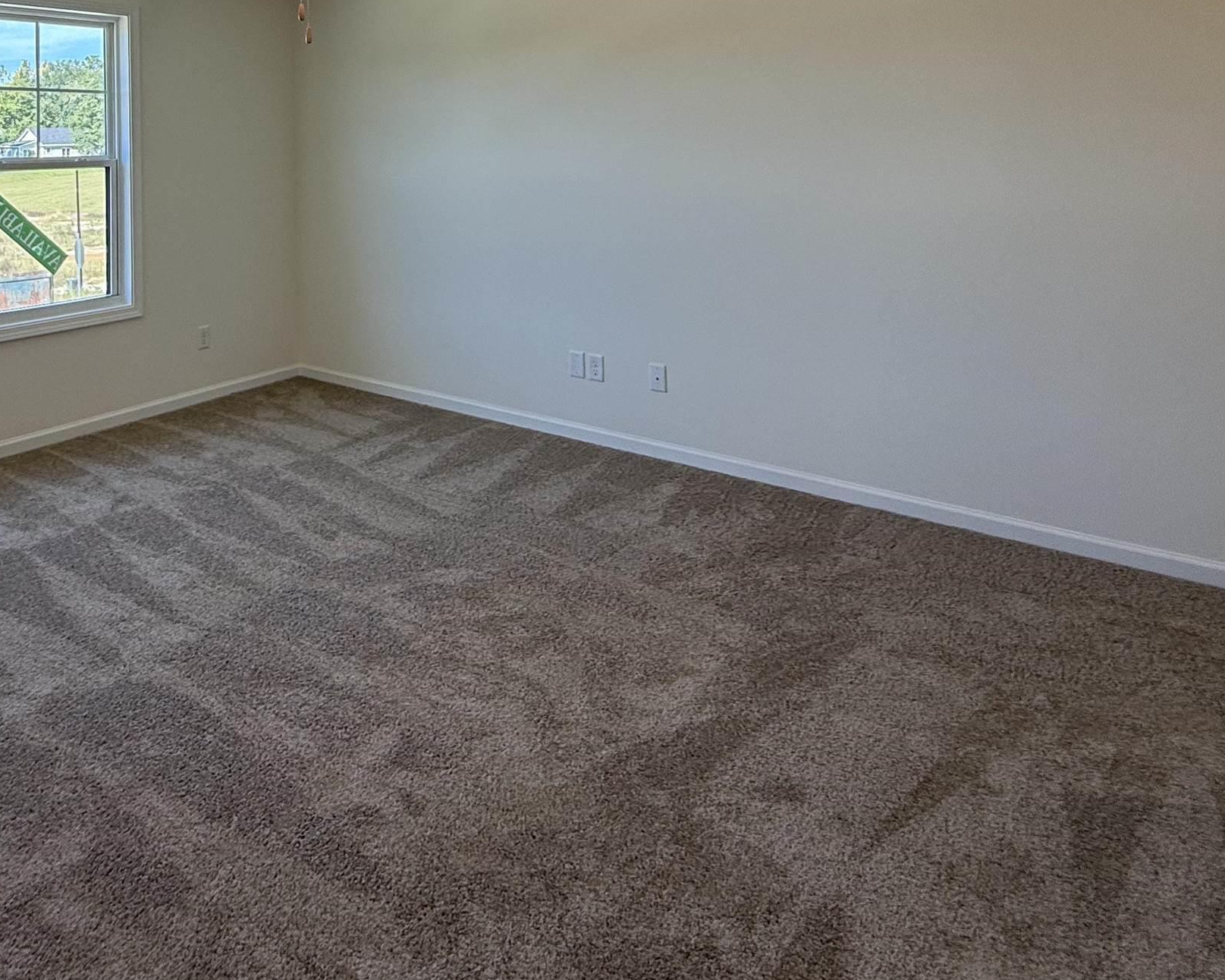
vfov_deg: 49.8
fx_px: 943
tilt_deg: +1.4
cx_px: 344
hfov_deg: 63.1
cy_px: 126
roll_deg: +1.0
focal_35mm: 26
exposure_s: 1/120
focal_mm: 2.22
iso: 64
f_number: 2.2
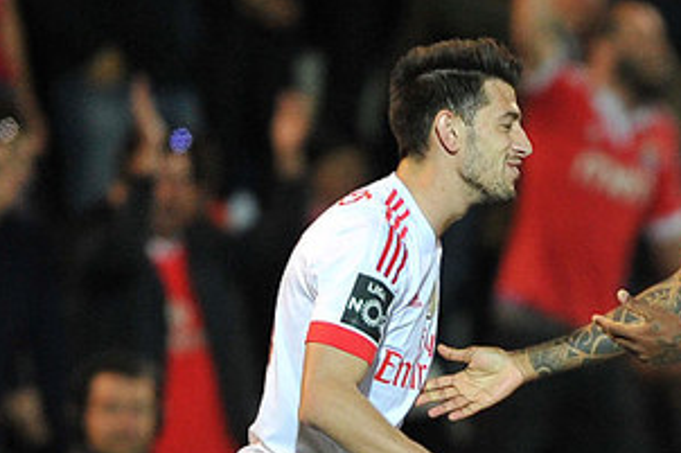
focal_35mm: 1059
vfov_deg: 1.3
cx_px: 589
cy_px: 467
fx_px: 20021
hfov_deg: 1.9
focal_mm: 400
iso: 2000
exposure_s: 1/800
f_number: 2.8
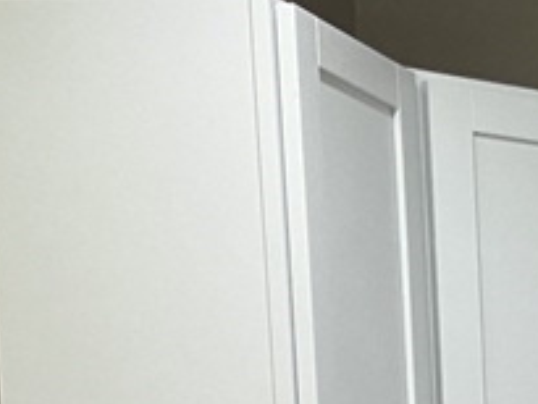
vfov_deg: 9.7
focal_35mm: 140
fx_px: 2177
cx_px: 1289
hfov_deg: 11.6
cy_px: 879
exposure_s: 1/60
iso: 80
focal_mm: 3.99
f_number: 1.8
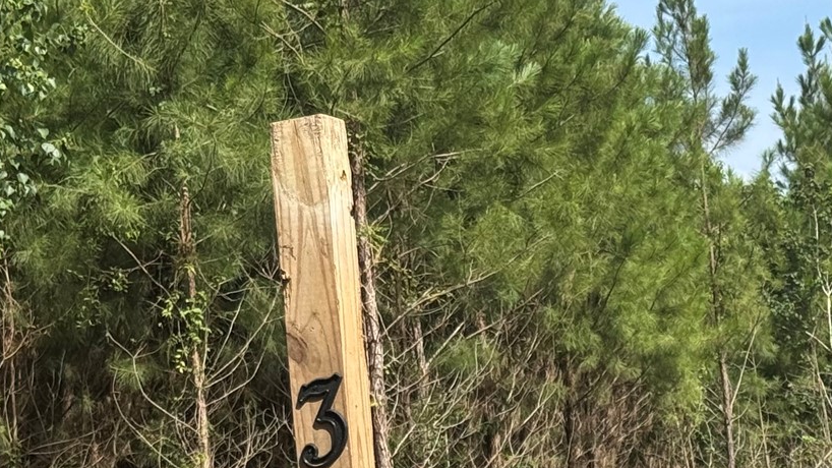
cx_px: 493
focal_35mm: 131
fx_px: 2890
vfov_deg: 9.0
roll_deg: +4.3
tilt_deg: -4.0
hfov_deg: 16.4
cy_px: 764
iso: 64
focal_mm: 6.76
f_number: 1.78
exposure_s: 1/2717
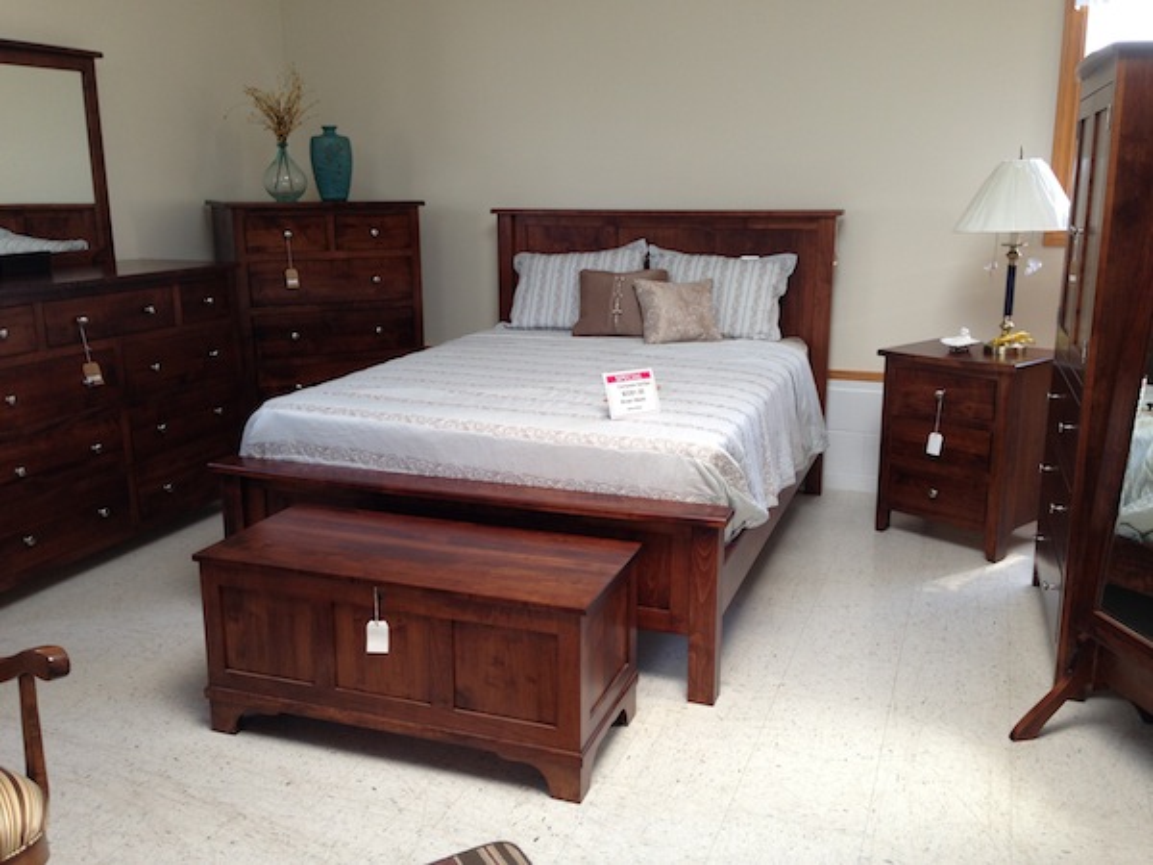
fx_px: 1099
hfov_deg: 55.4
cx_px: 576
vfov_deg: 42.9
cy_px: 432
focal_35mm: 33
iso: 50
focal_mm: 4.13
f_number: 2.4
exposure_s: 1/40
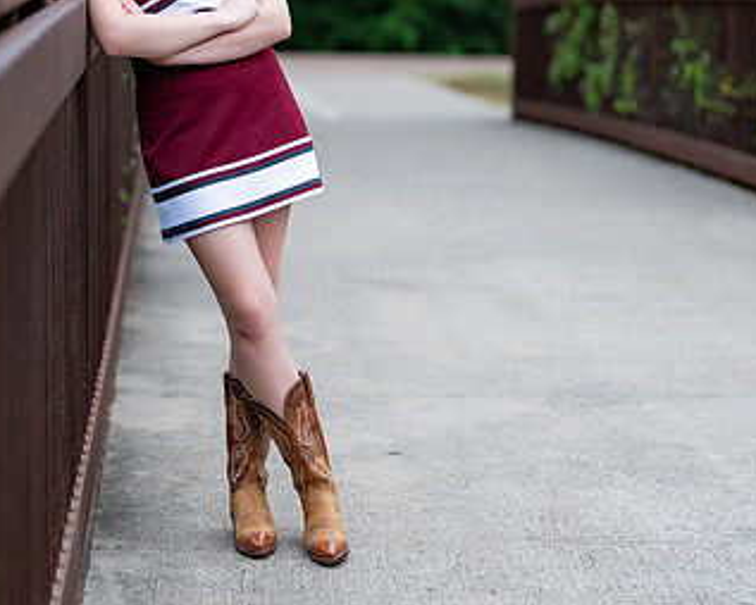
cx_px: 206
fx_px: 2485
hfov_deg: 17.2
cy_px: 112
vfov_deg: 13.8
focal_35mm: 111
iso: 100
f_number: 1.2
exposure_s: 1/800
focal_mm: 50
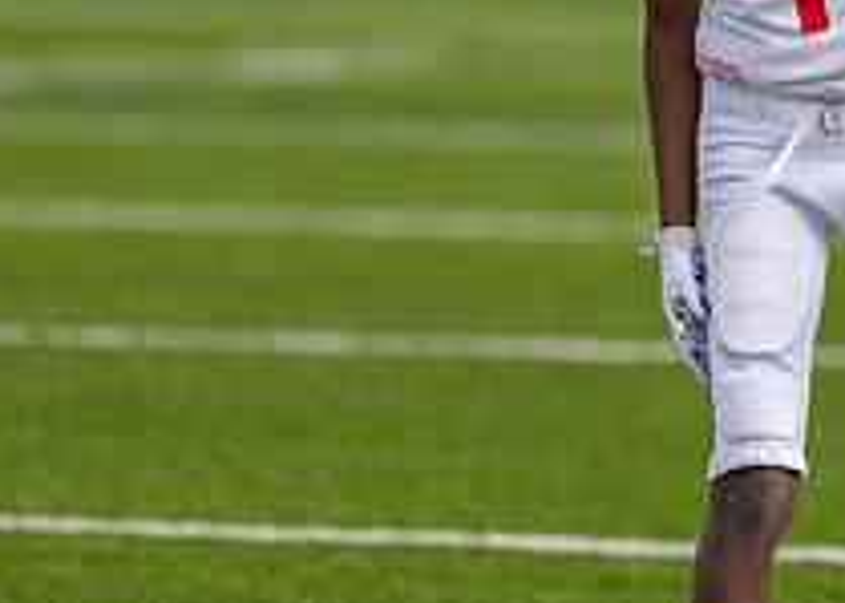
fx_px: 15805
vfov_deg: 2.2
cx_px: 844
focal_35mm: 659
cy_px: 233
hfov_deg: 3.1
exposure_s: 1/4000
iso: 160
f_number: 2.8
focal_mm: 200
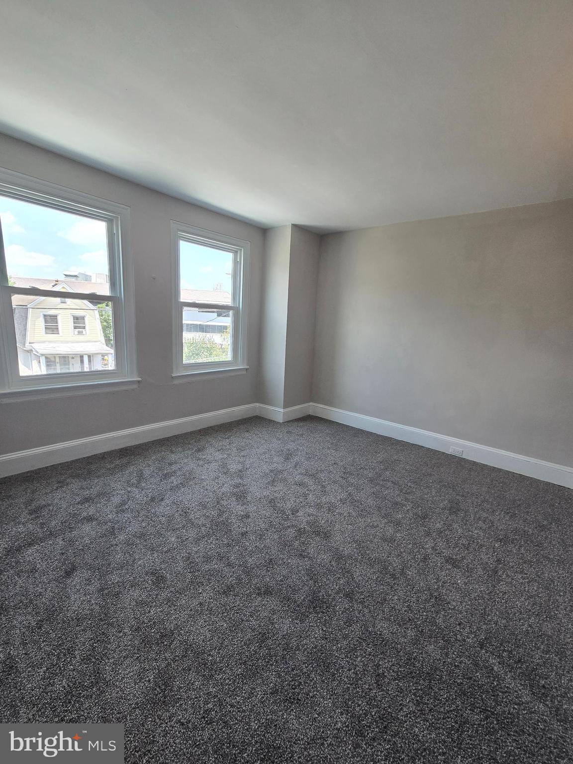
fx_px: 287
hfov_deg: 89.9
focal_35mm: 13
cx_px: 286
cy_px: 382
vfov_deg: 106.2
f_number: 2.2
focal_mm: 2.2
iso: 80
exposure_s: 1/120
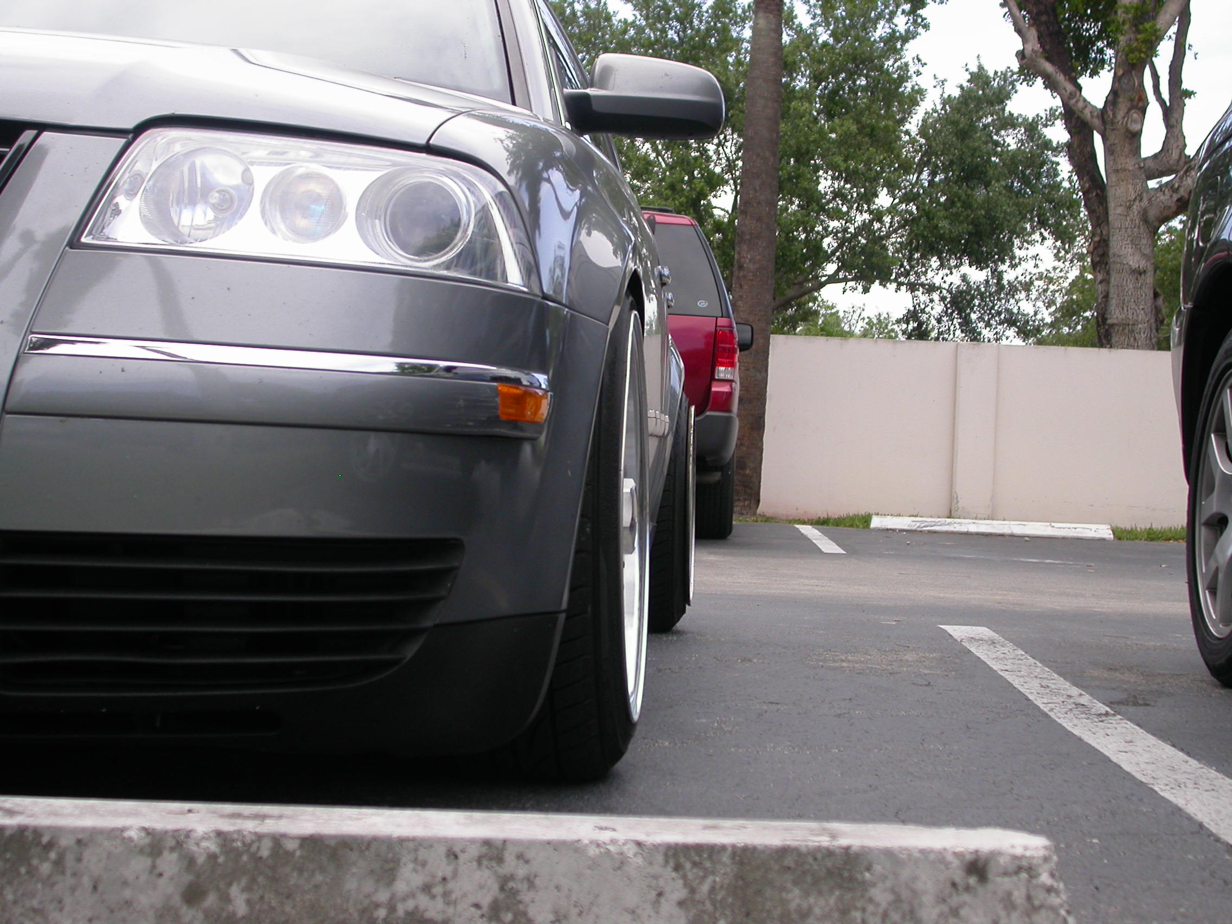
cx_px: 616
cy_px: 462
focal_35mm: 63
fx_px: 2242
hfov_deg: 30.7
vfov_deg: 23.3
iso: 100
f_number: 3.1
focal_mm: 13.1
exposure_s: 1/502
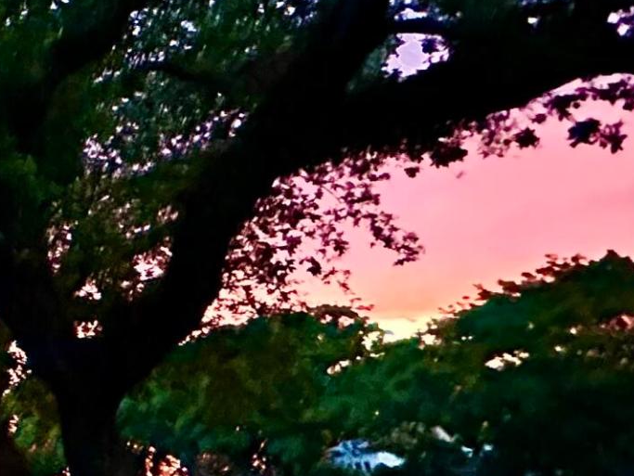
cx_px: -601
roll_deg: +2.4
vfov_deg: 24.8
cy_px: 269
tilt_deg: +14.6
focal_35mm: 59
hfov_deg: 19.7
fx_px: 1081
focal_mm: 2.22
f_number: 2.2
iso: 1600
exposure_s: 1/32
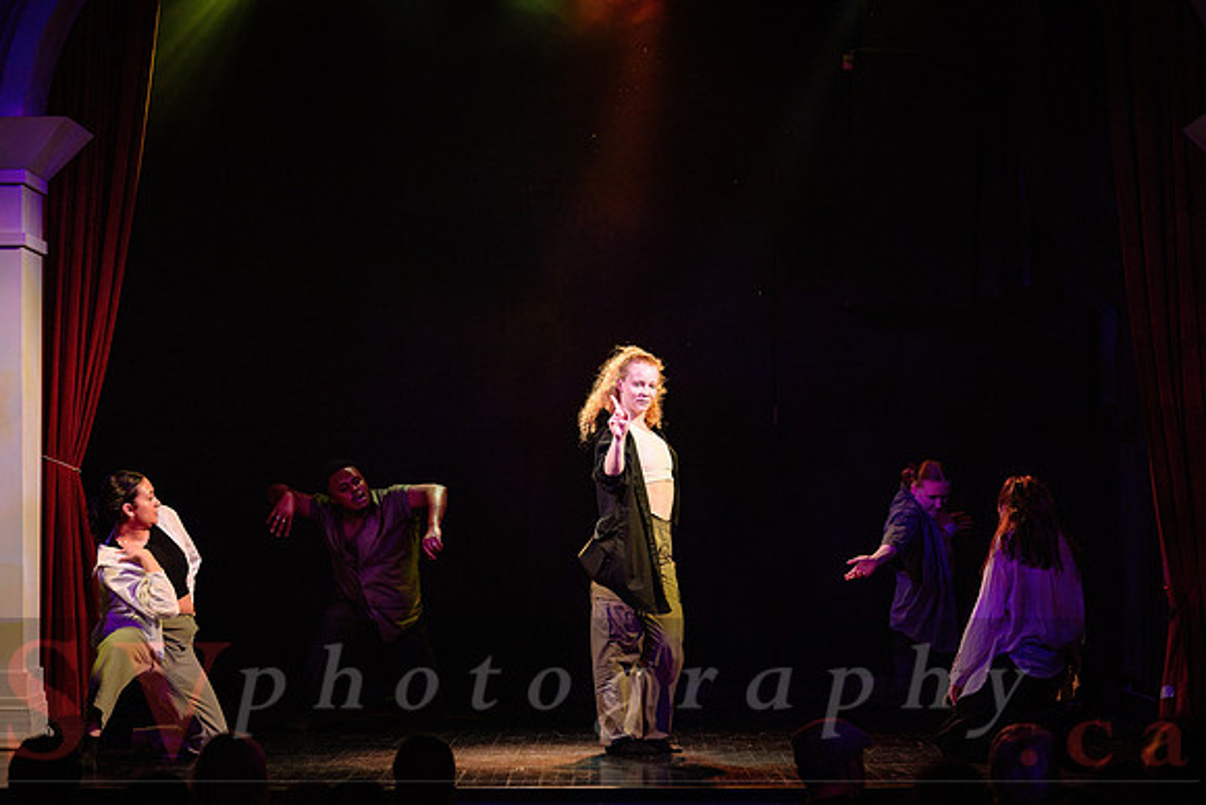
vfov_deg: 11.9
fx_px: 3844
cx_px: 571
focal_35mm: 115
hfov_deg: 17.8
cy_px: 464
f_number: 2.8
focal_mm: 98
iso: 1600
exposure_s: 1/320
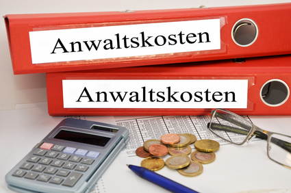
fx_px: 630
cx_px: 146
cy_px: 96
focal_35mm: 78
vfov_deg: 17.4
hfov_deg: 26.0
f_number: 9
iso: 320
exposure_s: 1/50
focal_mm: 52
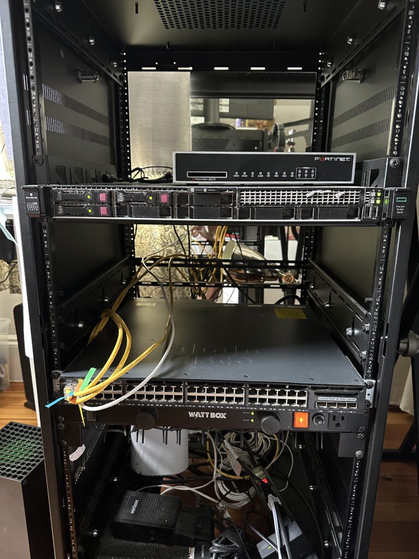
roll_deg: -0.1
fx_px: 387
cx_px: 210
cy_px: 280
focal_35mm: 24
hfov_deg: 56.8
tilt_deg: -13.5
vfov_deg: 71.6
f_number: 1.78
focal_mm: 6.86
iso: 1000
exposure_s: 1/35
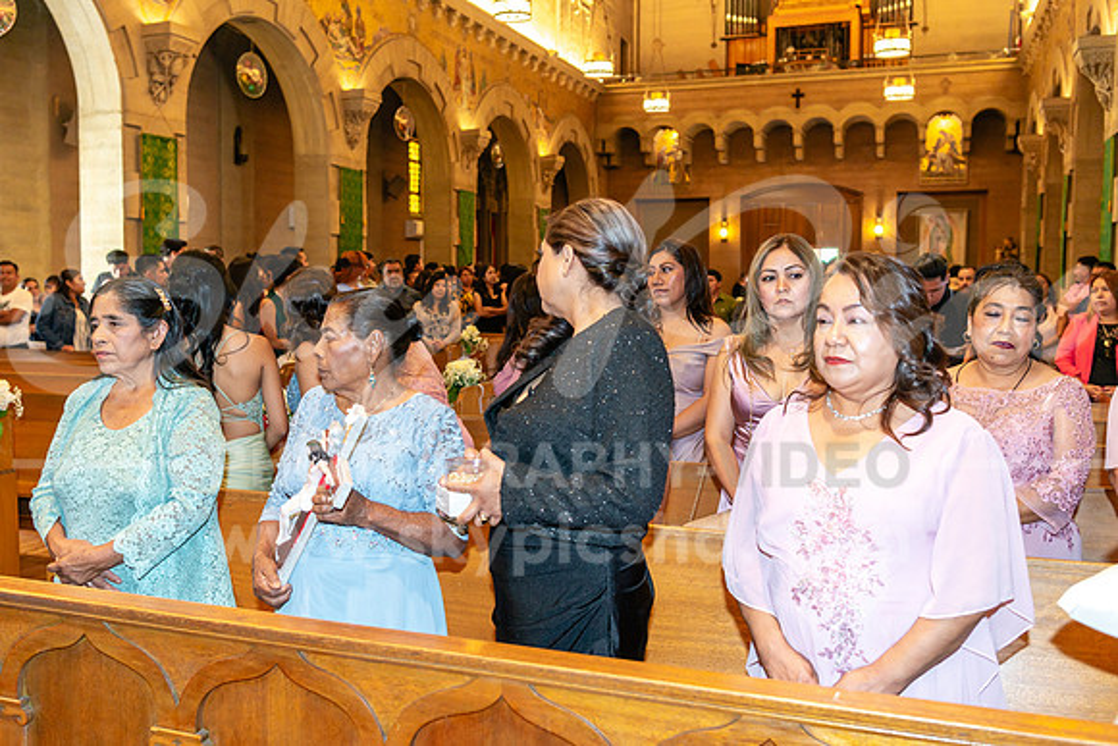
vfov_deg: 37.2
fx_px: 1107
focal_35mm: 36
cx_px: 526
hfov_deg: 53.6
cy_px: 346
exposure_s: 1/125
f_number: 3.5
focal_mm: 32
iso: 800
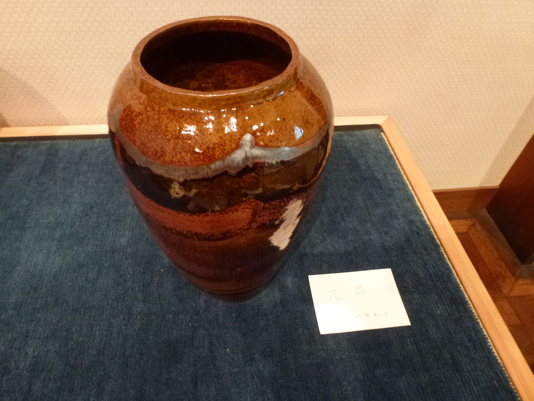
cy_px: 200
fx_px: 370
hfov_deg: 71.6
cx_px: 267
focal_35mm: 24
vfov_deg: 56.8
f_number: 3.3
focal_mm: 4.3
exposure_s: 1/10
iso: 400
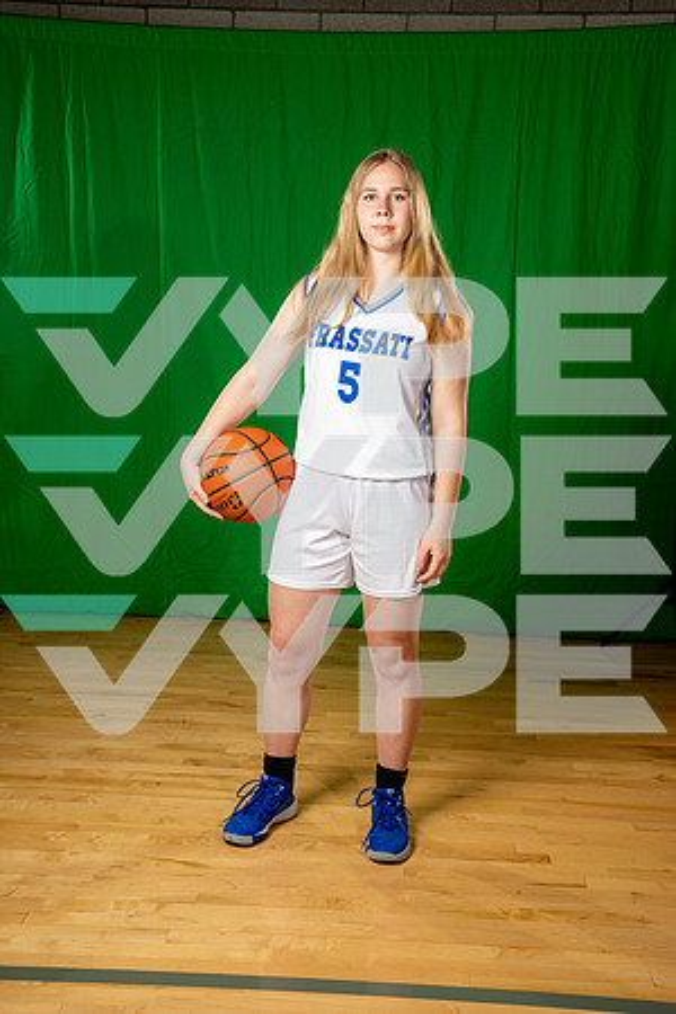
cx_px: 338
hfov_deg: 31.2
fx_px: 1211
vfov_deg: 45.4
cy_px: 507
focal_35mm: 43
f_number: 8
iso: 250
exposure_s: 1/250
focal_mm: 43
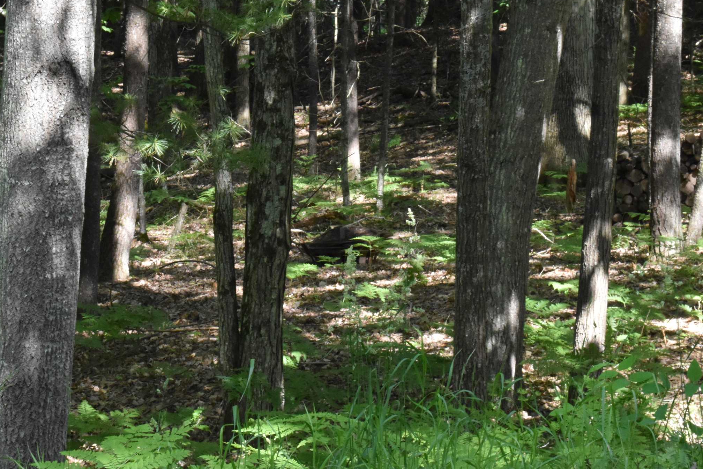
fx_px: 2455
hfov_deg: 16.3
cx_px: 276
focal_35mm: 126
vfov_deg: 10.9
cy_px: 135
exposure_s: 1/100
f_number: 22
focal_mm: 55
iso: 2500
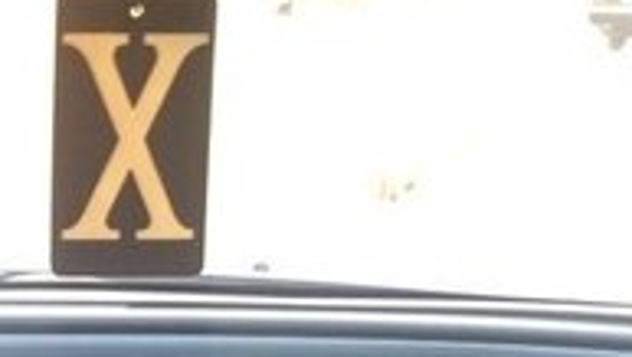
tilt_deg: -24.0
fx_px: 1812
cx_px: 23
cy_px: 804
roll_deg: +1.0
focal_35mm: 108
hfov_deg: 19.3
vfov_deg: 10.1
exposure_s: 1/33
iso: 40
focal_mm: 4.15
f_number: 2.2
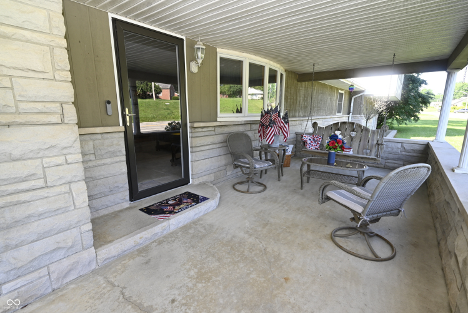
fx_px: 228
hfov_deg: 91.6
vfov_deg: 68.9
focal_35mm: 18
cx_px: 234
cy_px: 156
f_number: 5.6
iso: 200
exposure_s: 1/125
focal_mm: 17.5
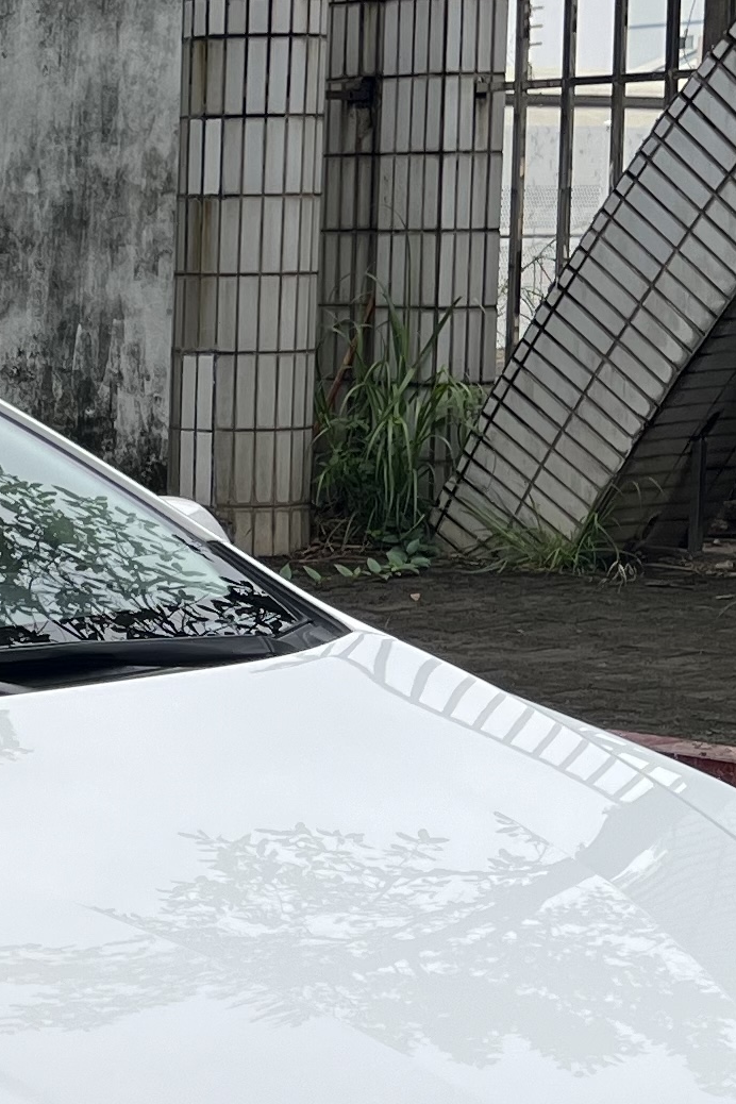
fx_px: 3220
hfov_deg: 12.2
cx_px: -484
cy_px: 704
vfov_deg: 19.4
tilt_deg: -8.4
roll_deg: +1.0
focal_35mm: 105
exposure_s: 1/1972
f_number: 1.5
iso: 50
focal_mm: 5.7
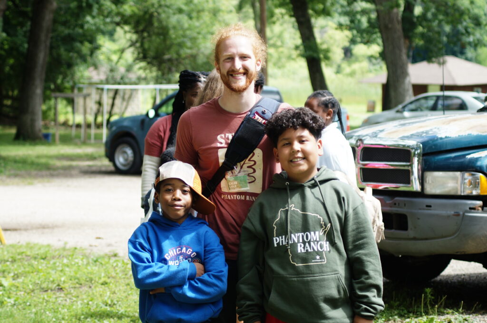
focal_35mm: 112
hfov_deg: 18.2
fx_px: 1520
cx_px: 244
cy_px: 162
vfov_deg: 12.1
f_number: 4
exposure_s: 1/400
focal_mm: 75
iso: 200
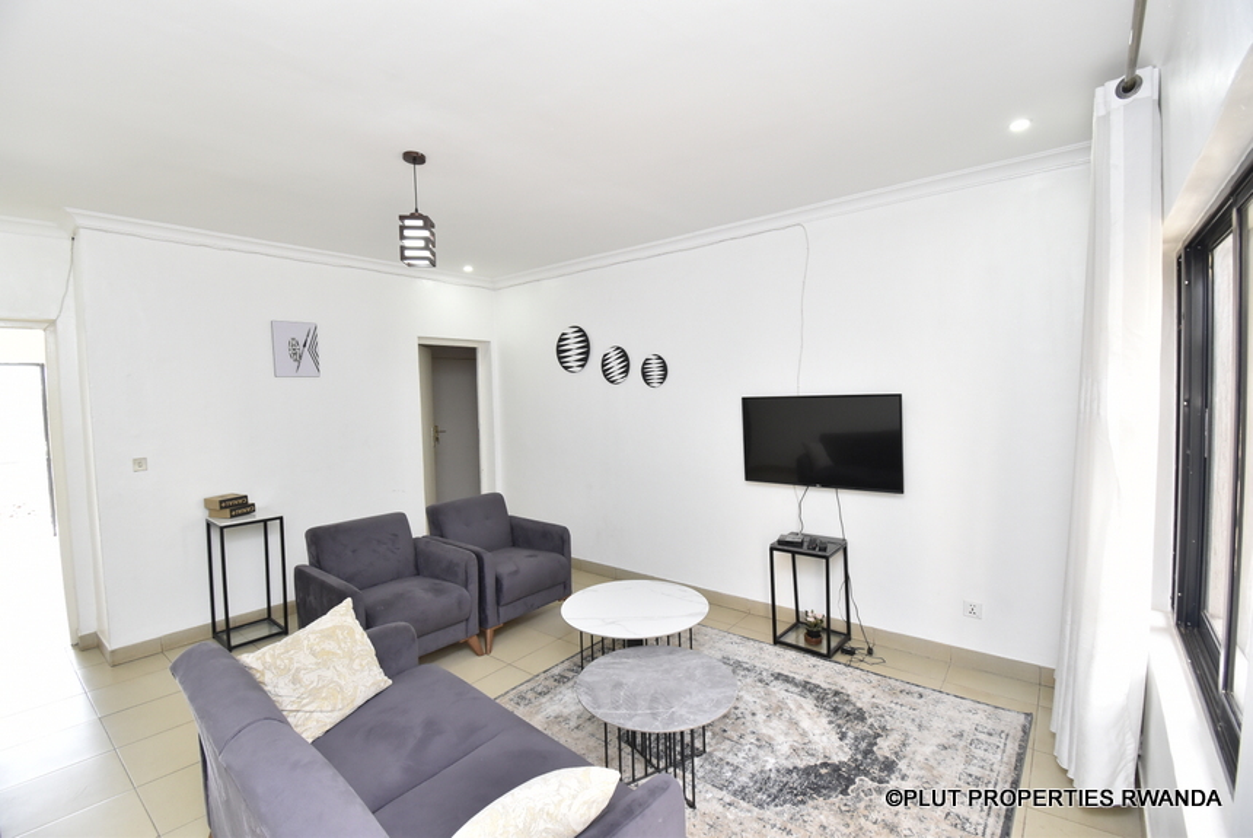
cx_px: 626
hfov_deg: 100.3
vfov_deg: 77.4
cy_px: 419
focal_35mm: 15
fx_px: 523
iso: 800
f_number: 8
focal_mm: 10
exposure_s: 1/20
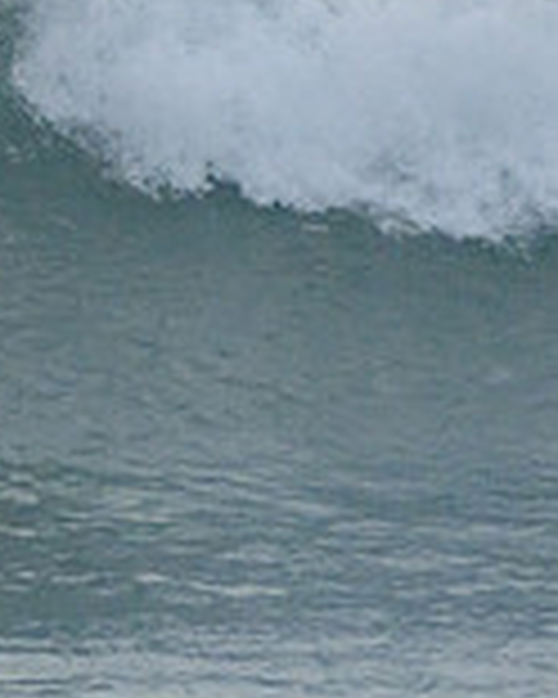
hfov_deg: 0.8
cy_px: 338
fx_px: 37757
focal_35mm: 1829
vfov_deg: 1.1
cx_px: -1015
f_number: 5.6
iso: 500
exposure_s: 1/1250
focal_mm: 380
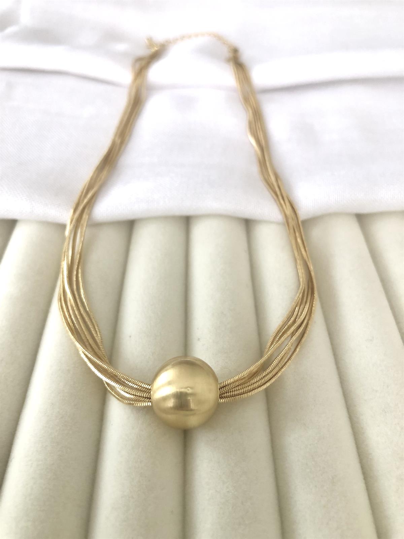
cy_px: 270
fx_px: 436
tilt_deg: -45.2
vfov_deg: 63.4
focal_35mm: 28
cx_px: 202
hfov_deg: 49.7
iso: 50
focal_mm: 3.99
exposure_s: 1/16
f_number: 1.8
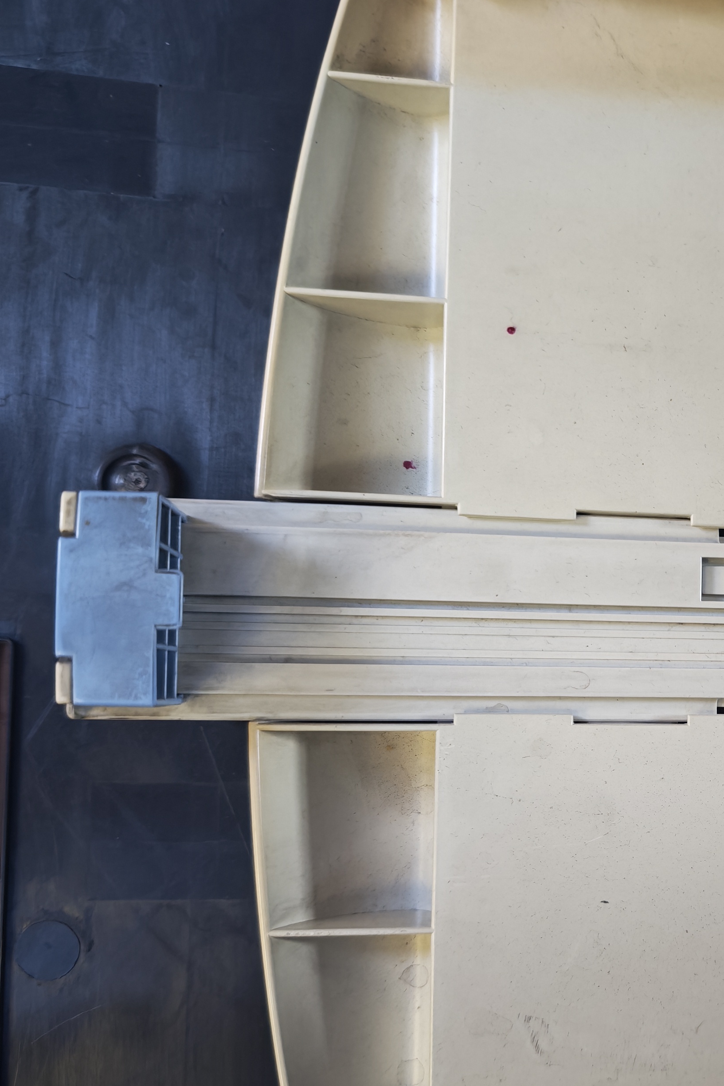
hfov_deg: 31.5
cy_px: 648
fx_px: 1207
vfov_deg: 48.2
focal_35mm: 40
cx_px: 677
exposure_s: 1/14
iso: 1000
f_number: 1.6
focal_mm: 6.55
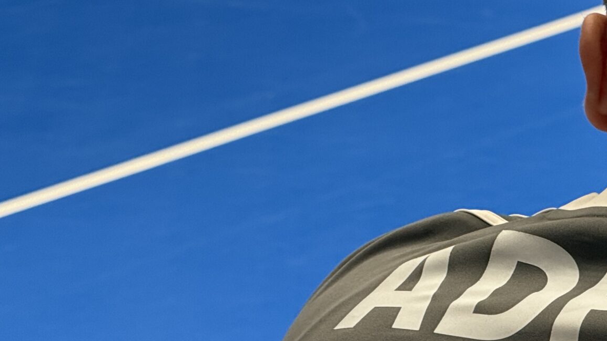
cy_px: 143
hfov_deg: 7.4
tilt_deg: -13.2
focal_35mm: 290
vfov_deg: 4.2
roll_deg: +3.9
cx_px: 614
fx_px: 4667
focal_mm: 15.66
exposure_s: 1/100
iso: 125
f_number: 2.8
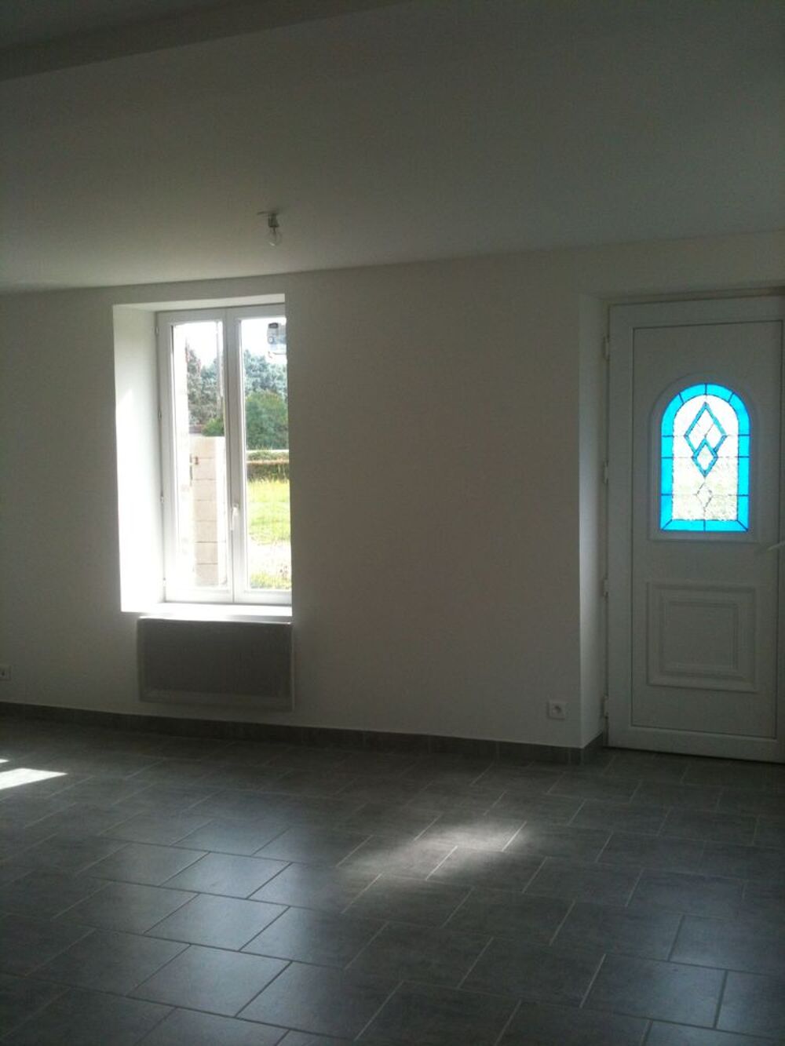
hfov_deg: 40.7
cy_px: 523
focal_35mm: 35
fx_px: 1058
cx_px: 392
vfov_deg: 52.6
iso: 64
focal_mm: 3.85
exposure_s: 1/137
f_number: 2.8
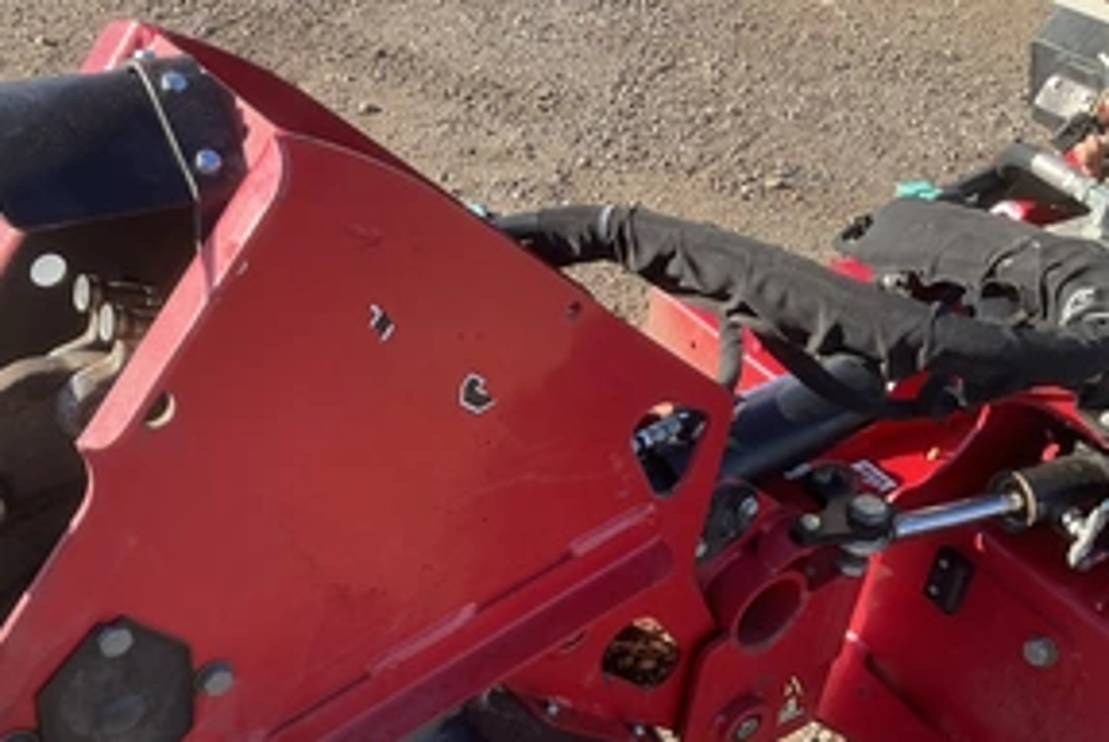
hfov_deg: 45.9
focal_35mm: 42
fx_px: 1295
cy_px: 537
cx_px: 402
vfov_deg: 31.5
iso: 25
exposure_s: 1/346
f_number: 1.8
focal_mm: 3
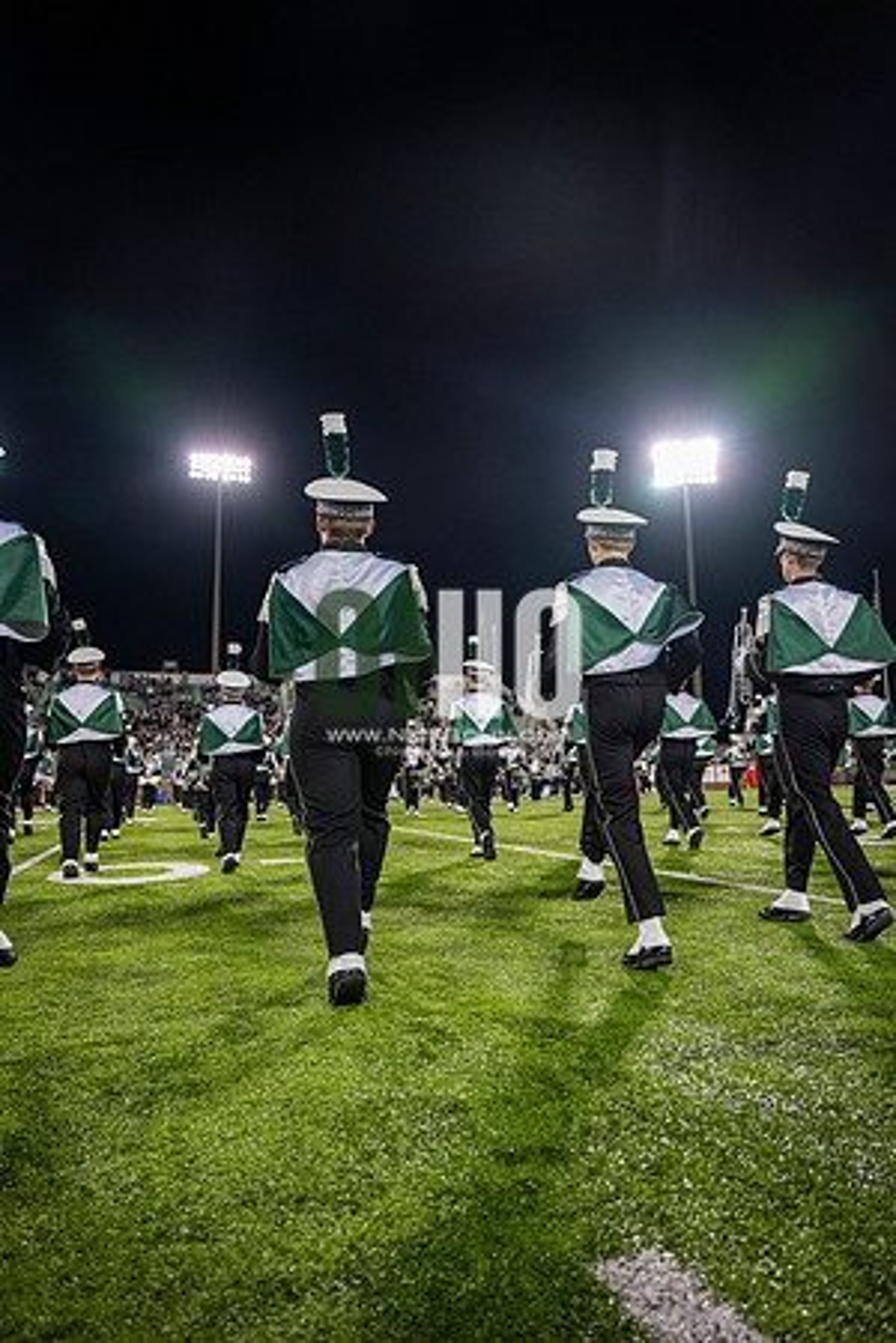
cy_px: 672
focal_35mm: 24
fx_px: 896
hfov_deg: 53.1
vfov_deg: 73.7
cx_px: 448
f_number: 3.2
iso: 1250
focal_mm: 24
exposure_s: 1/500
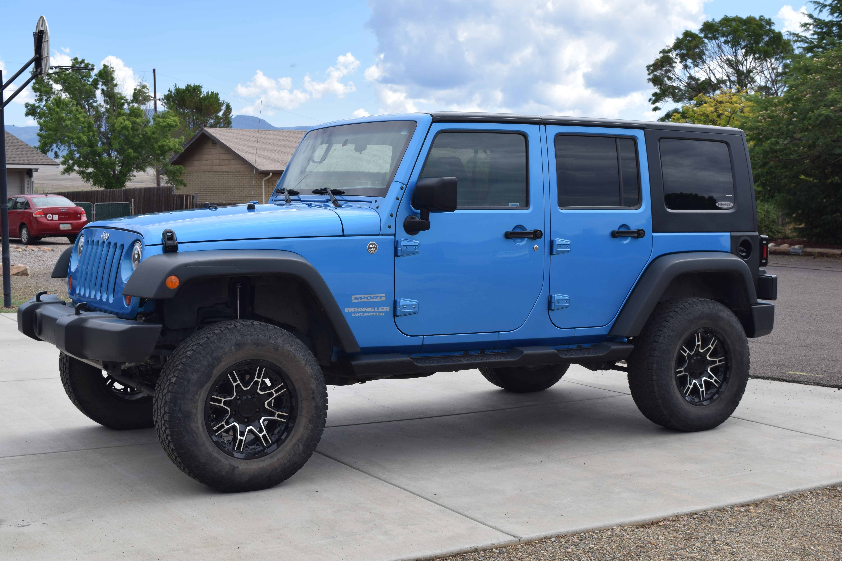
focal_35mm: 51
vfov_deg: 26.5
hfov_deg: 38.9
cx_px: 421
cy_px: 280
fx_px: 1193
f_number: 9
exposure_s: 1/320
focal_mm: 34
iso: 200
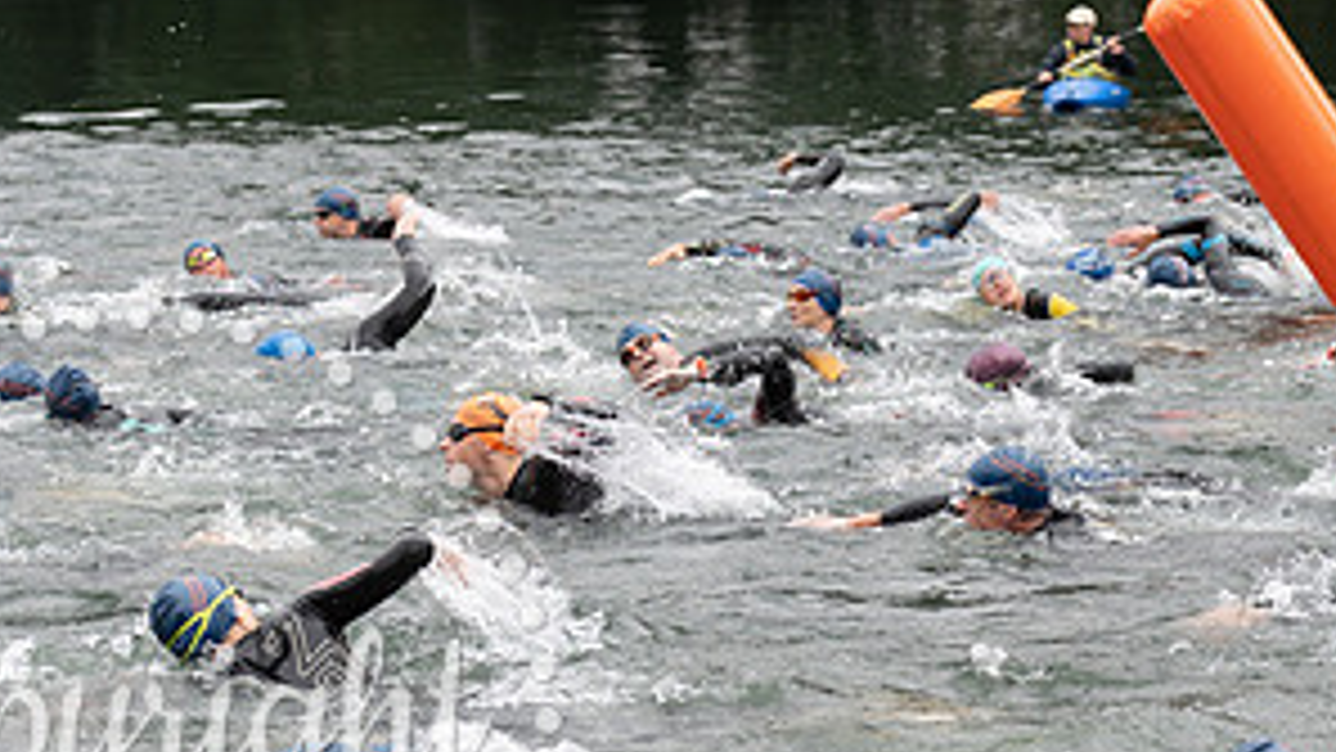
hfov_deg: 15.0
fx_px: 5065
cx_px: 837
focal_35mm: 143
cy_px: 498
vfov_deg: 8.5
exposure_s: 1/400
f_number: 4
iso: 320
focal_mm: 70
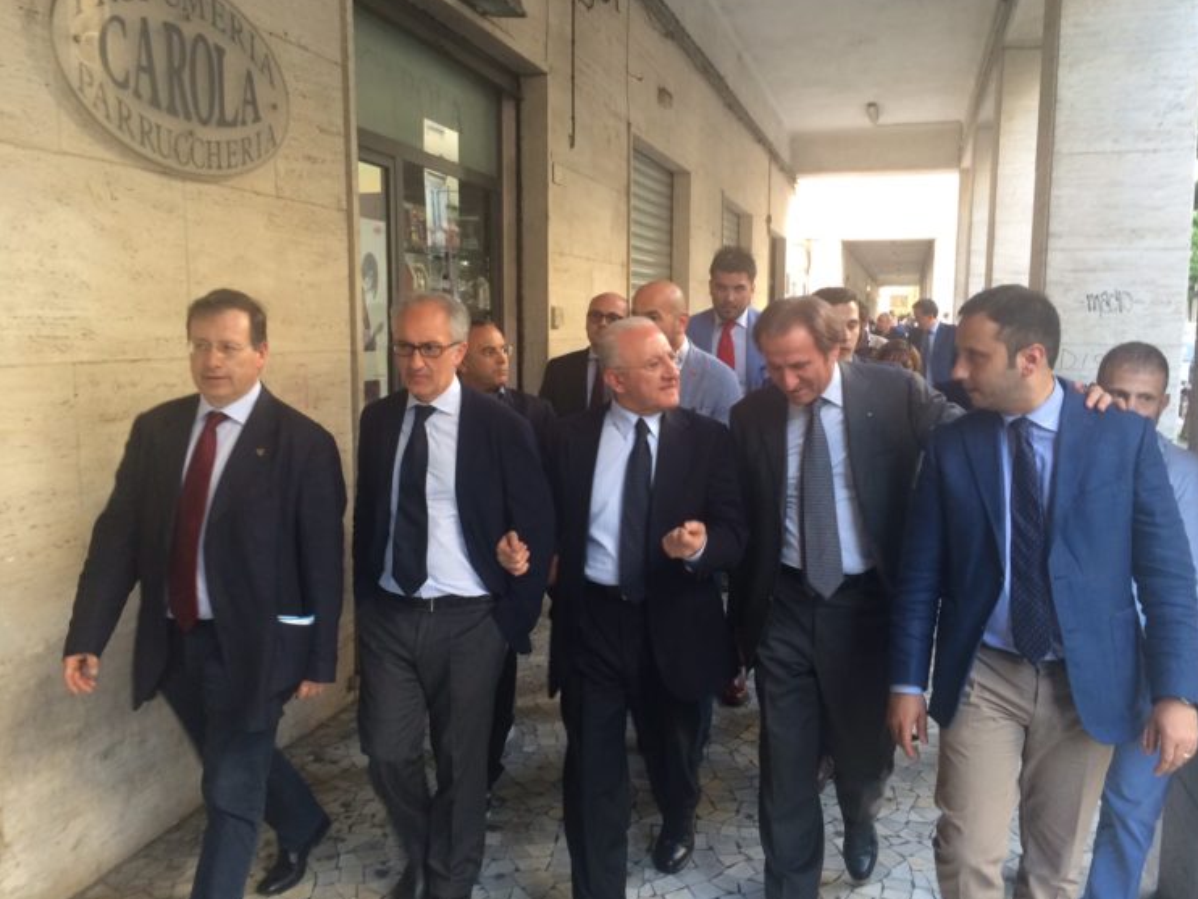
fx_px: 1039
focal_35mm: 30
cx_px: 618
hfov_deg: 59.9
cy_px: 445
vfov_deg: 46.8
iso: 125
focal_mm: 4.15
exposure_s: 1/33
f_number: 2.2
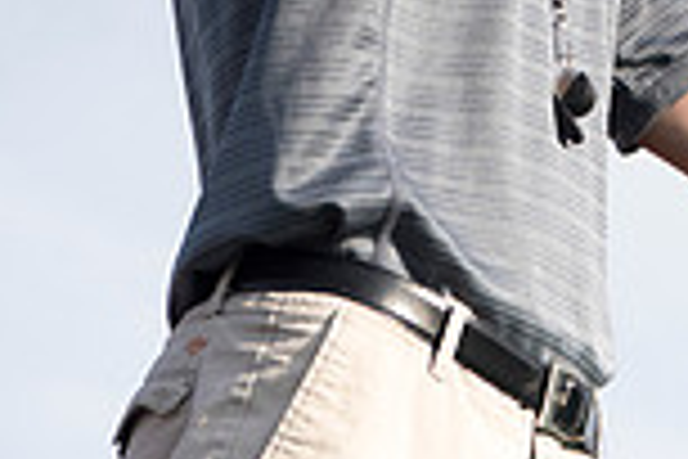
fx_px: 4491
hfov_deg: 8.6
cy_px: -394
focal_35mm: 235
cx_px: 935
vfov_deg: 5.7
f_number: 5.6
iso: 800
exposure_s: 1/4000
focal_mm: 62
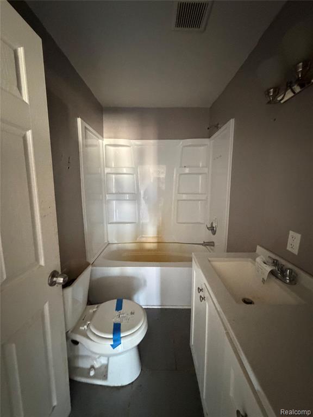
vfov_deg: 102.1
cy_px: 208
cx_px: 156
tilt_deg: -7.5
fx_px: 169
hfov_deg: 85.7
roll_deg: +0.3
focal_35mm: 14
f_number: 2.2
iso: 1600
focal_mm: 2.22
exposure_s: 1/40
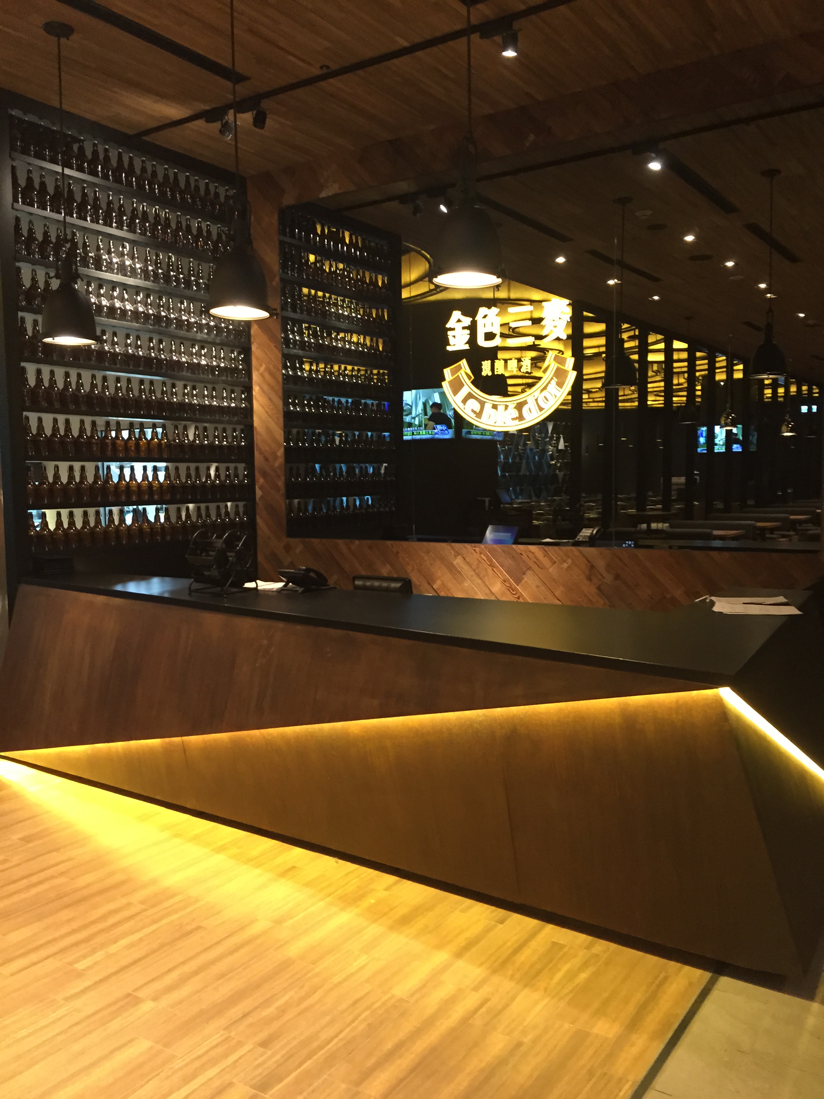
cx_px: 412
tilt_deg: -4.1
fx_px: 920
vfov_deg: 61.7
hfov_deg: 48.2
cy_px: 550
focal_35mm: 29
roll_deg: +0.1
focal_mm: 4.15
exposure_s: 1/24
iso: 250
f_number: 2.2
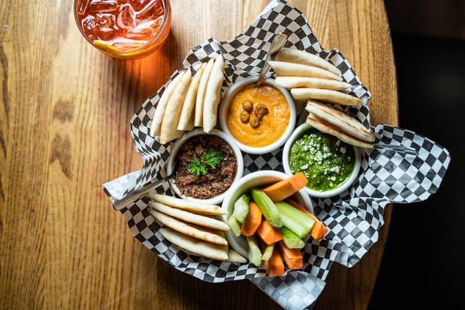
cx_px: 232
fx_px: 646
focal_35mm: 50
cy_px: 155
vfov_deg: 27.0
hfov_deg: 39.6
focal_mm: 50
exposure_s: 1/100
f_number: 2.8
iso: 500
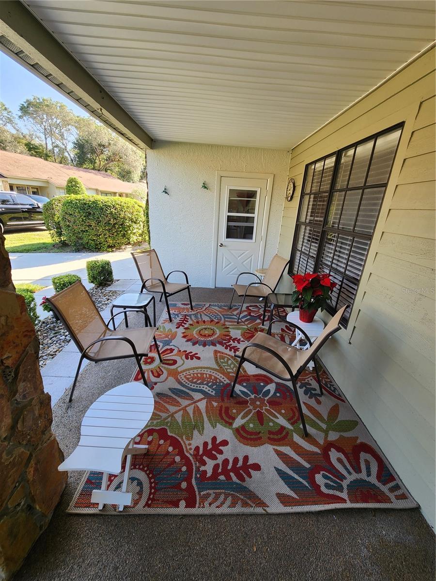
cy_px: 290
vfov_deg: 106.2
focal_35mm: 13
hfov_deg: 89.9
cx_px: 218
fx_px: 218
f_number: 2.2
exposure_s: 1/120
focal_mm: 2.2
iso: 50
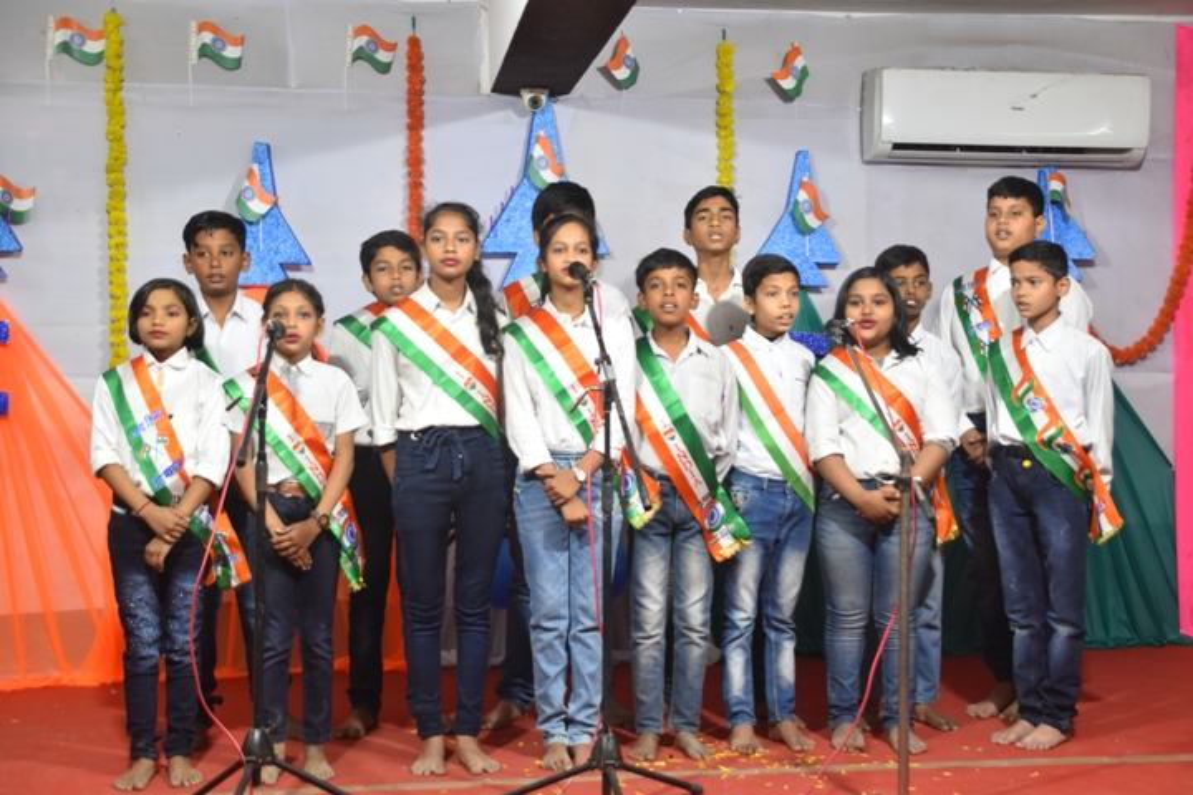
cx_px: 596
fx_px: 1889
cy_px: 398
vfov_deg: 23.8
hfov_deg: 35.1
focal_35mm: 57
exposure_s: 1/60
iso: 1000
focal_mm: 38
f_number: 4.5
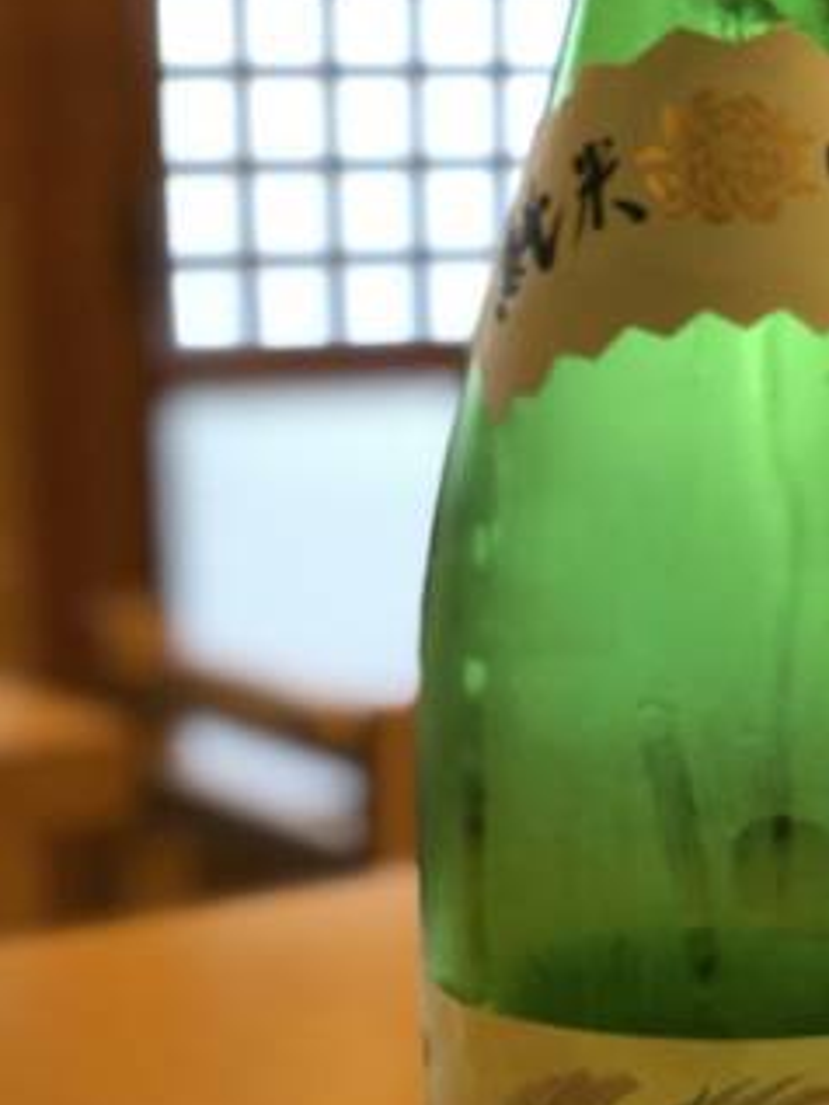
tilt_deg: -17.2
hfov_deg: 13.9
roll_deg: -0.6
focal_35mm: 105
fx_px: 3351
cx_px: 832
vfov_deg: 18.3
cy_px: 1095
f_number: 2.4
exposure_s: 1/60
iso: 400
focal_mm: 6
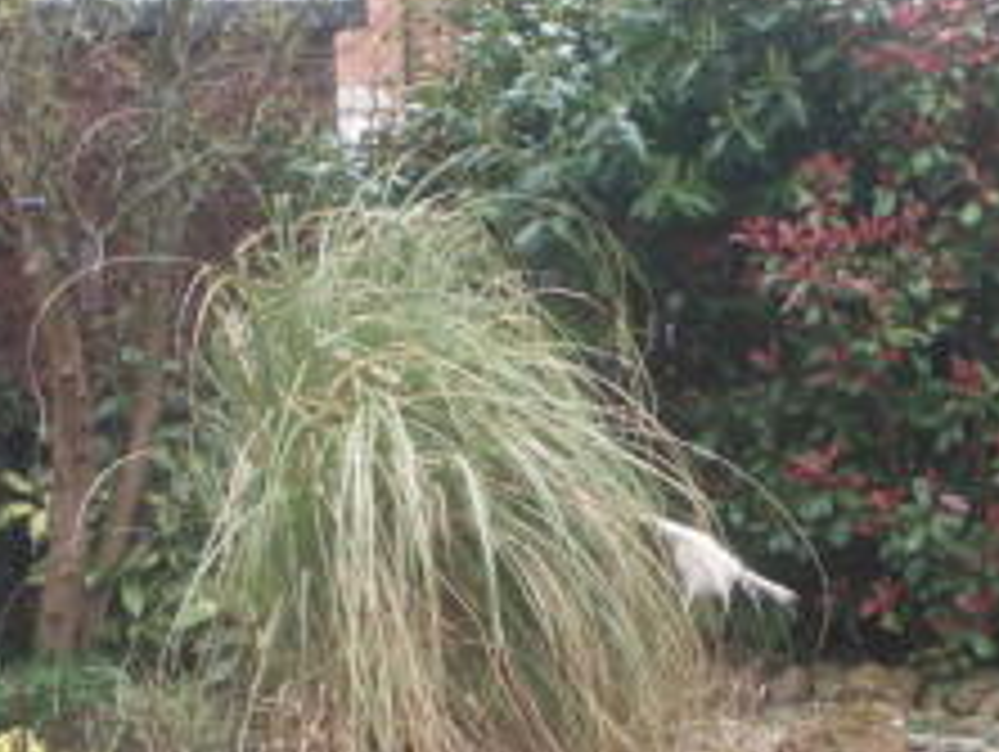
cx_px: 709
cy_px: 552
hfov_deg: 20.1
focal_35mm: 97
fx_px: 2802
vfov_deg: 15.2
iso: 50
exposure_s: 1/50
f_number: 3.5
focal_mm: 7.7
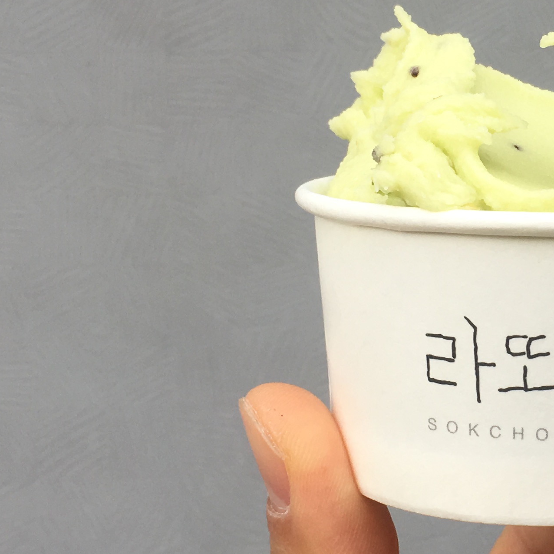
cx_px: 497
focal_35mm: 81
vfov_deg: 21.4
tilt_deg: -3.8
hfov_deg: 20.9
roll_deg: +0.8
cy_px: 243
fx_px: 1467
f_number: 2.2
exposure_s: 1/373
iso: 25
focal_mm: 4.15
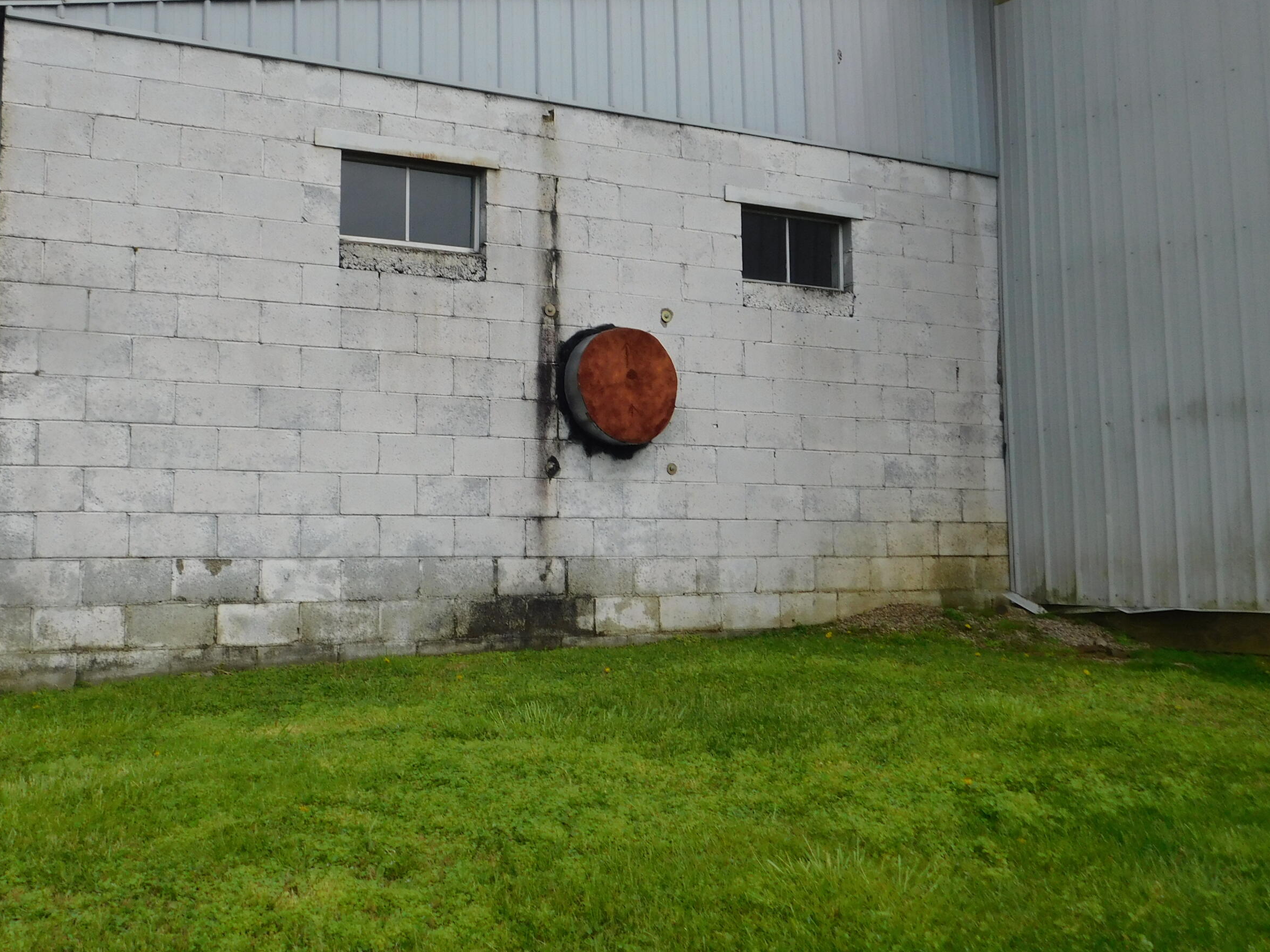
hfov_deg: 48.6
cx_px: 493
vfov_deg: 37.6
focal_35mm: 38
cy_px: 395
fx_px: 1394
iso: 125
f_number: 6.4
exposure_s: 1/400
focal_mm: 5.3
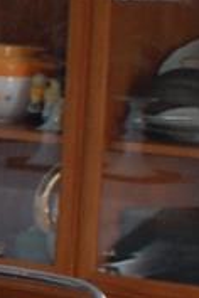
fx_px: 2321
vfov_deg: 7.4
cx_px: -823
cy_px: 80
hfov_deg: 4.2
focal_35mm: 280
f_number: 4
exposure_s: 1/60
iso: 400
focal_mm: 22
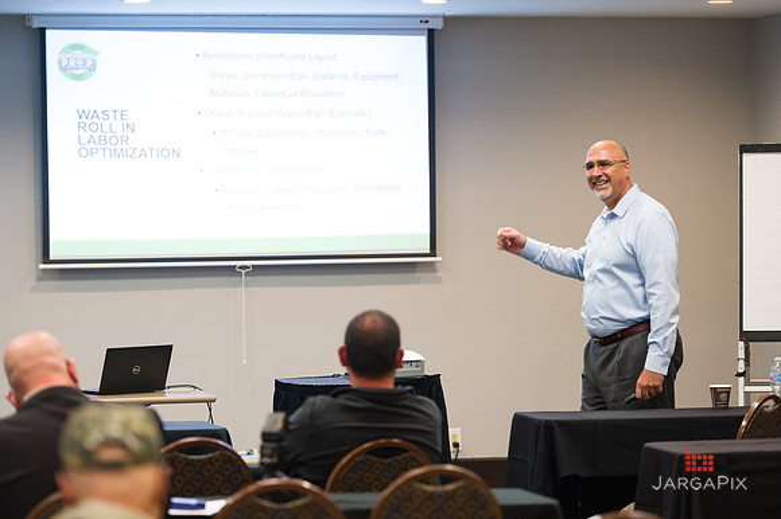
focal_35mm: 130
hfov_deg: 15.8
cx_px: 390
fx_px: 2819
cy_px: 260
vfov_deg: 10.5
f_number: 3.2
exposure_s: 1/125
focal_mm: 130
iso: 2500
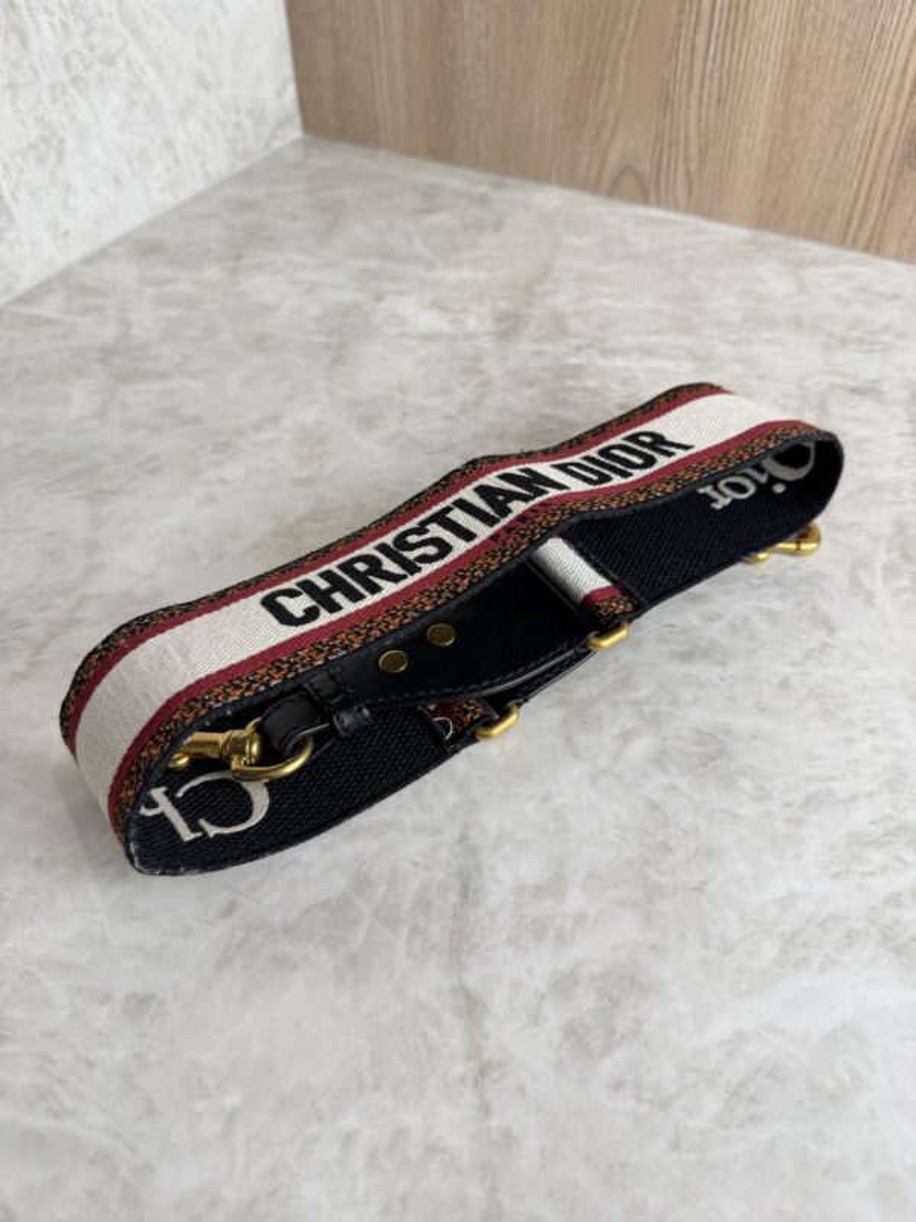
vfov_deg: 71.6
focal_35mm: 24
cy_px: 611
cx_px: 458
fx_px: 847
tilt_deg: -48.4
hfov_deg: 56.8
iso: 80
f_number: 1.78
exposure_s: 1/120
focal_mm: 6.76
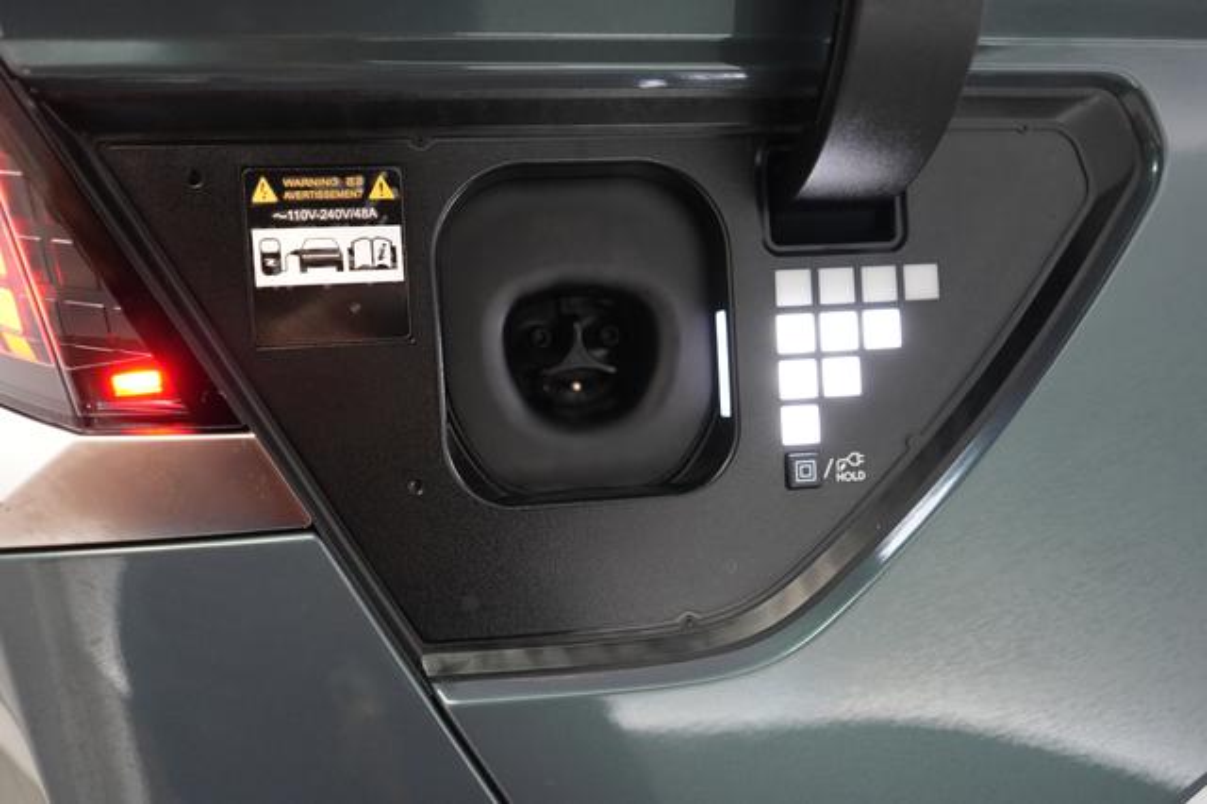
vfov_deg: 49.5
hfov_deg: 69.4
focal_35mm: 26
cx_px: 604
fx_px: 871
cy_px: 402
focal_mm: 26
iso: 4000
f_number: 2.8
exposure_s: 1/160
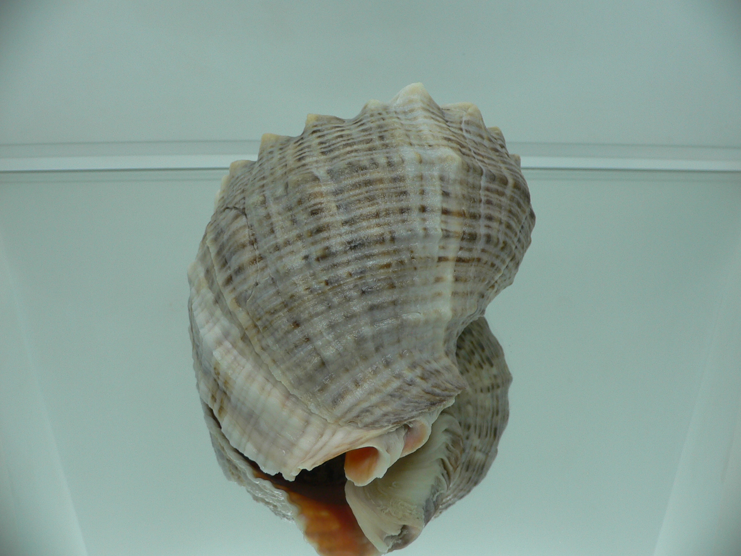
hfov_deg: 52.6
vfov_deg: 40.7
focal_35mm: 35
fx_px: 749
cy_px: 278
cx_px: 370
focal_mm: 4.6
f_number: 2.8
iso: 80
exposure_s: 1/60
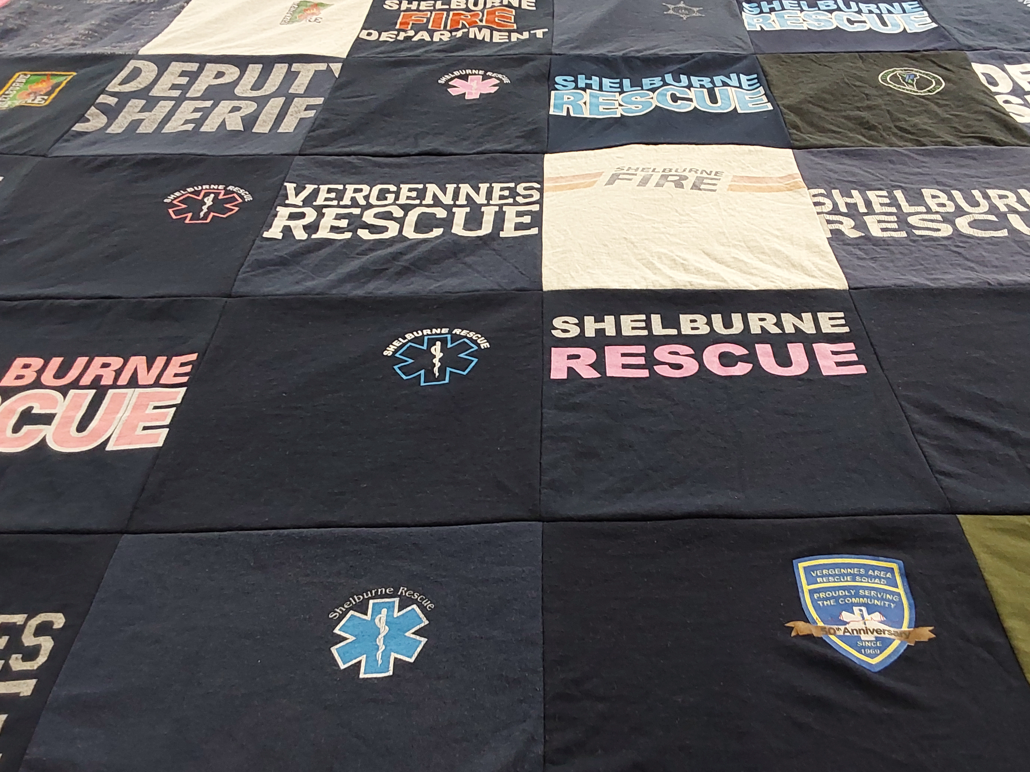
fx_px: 982
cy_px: 371
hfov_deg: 55.2
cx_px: 584
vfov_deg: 42.9
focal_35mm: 33
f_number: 1.9
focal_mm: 2.91
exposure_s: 1/60
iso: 200
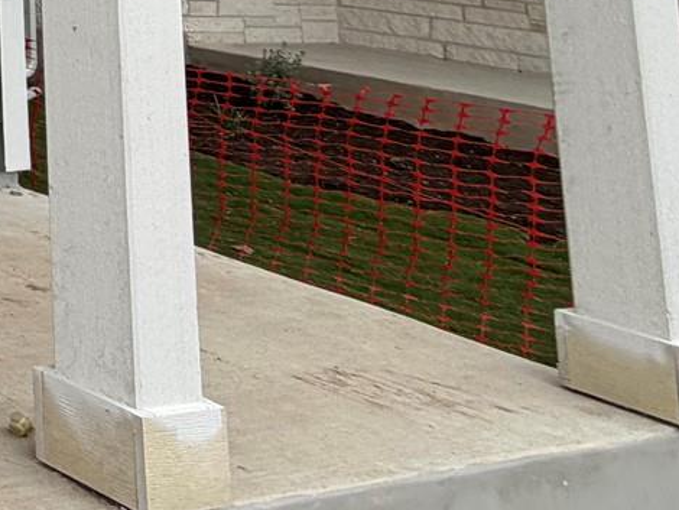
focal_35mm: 61
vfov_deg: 19.5
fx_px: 1197
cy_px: -345
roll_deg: -4.0
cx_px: -773
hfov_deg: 17.6
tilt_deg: +6.4
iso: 40
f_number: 2.2
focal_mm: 2.22
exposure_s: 1/602
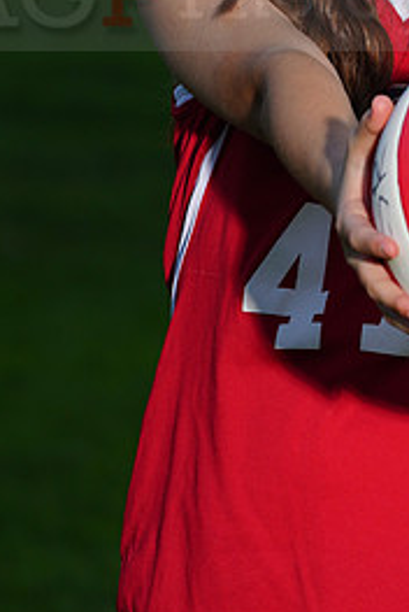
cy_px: -23
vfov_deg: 3.9
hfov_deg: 2.6
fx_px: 9025
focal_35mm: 531
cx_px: 347
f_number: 9
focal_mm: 241
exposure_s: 1/250
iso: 200
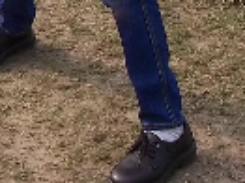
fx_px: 1379
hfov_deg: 10.1
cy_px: -293
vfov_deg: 7.1
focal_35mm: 195
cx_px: 9
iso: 80
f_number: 5.5
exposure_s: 1/250
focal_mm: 5.7
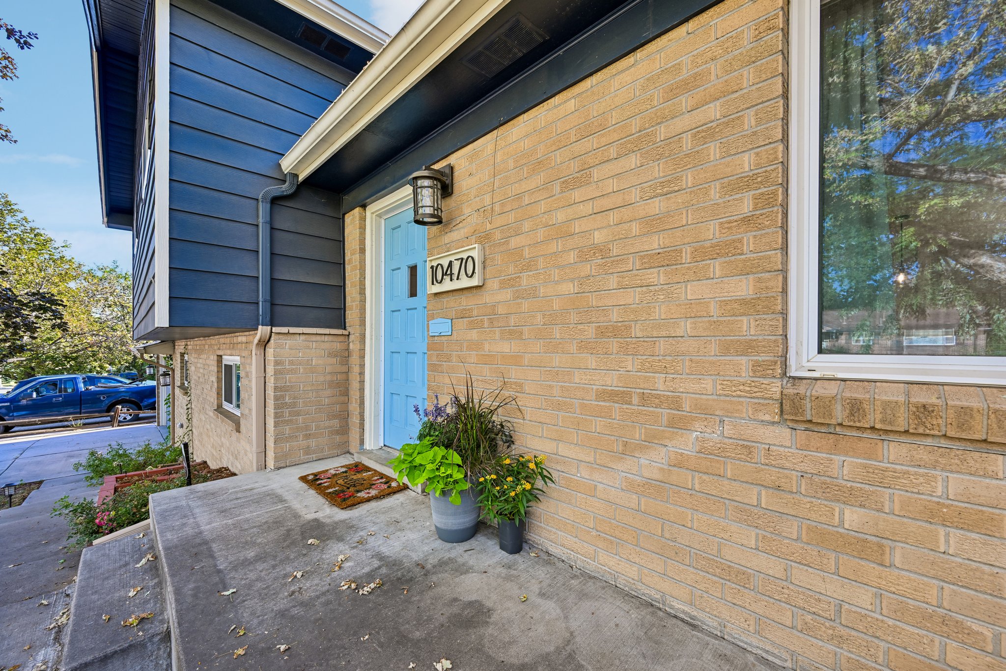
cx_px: 503
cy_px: 336
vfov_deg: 81.2
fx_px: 391
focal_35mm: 14
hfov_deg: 104.3
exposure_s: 1/15
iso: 125
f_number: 9
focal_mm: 14
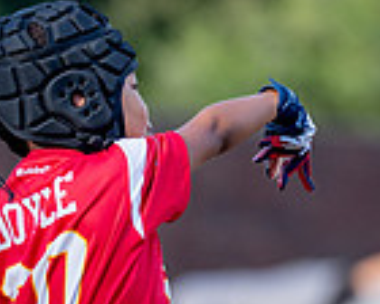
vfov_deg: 1.5
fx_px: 11381
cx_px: 246
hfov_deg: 1.9
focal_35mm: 1012
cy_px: 352
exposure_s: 1/1600
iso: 250
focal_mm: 200
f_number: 2.8
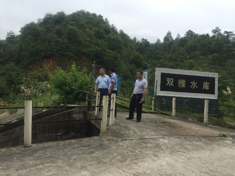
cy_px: 88
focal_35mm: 29
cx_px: 118
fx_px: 197
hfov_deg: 61.7
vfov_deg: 48.2
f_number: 2.2
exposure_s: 1/1582
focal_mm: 4.15
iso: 32
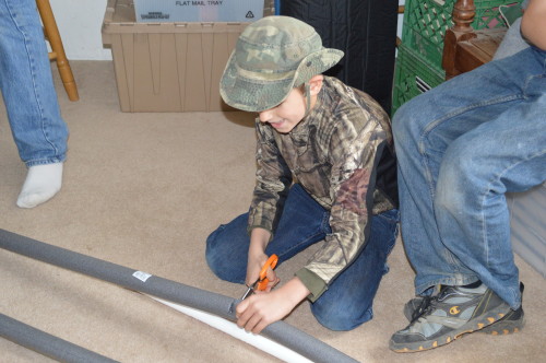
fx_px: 909
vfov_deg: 22.6
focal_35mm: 60
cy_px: 182
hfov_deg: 33.4
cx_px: 273
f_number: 5.3
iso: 1400
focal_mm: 40
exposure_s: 1/60
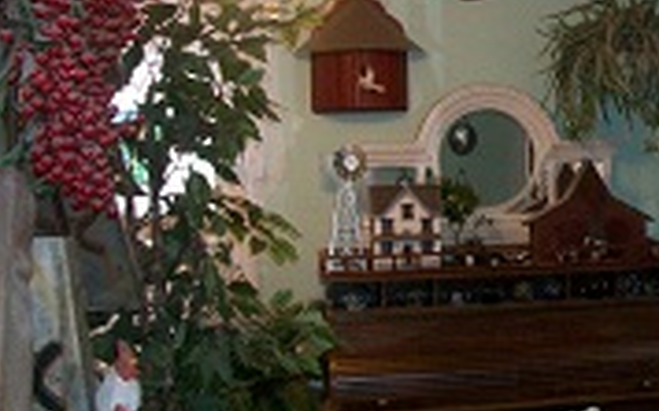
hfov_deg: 25.7
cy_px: 80
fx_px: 1364
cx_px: 676
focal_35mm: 76
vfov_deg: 17.0
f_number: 2.8
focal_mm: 5.7
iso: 160
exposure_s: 1/60
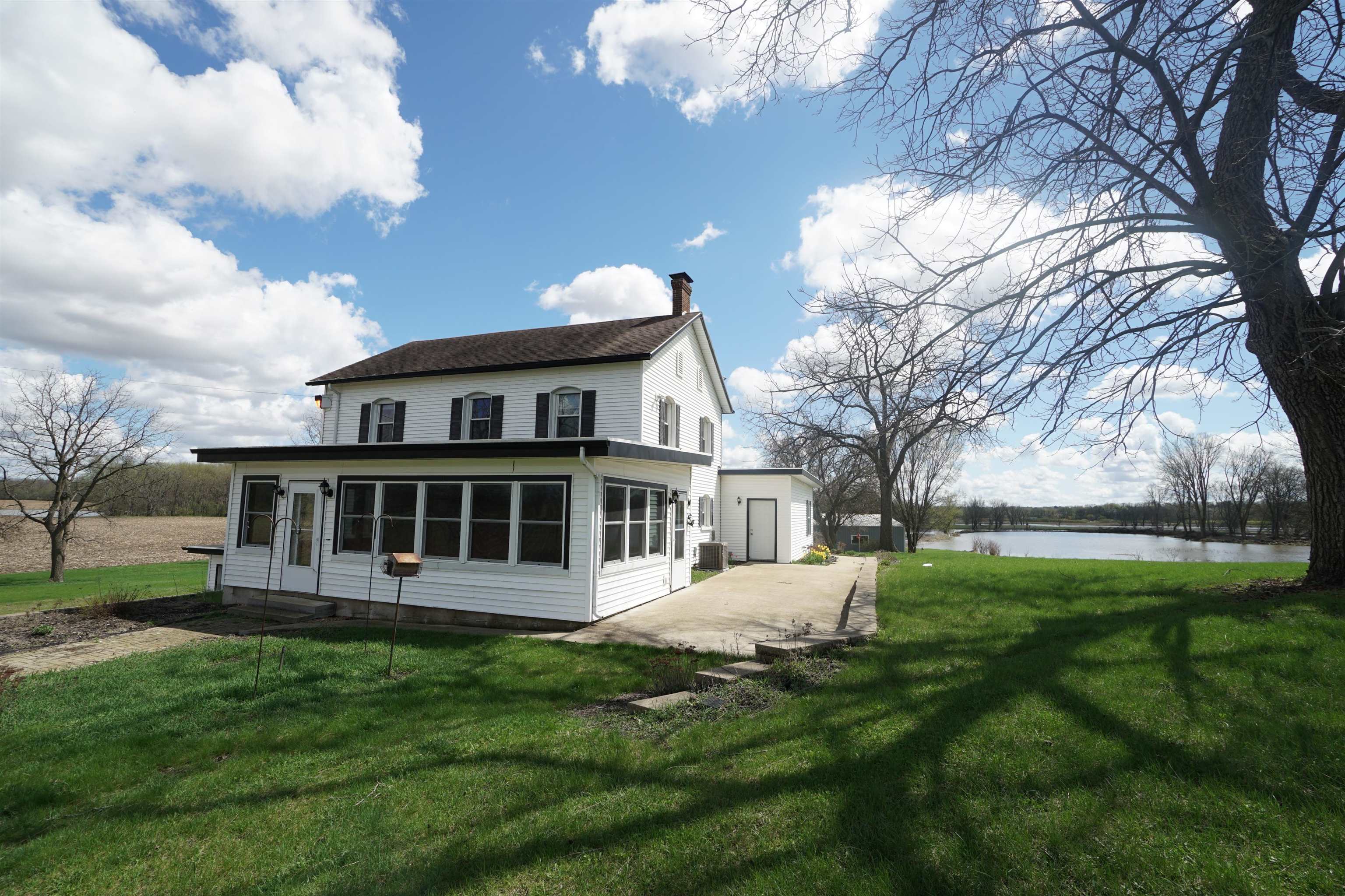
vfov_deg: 77.3
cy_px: 448
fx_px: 560
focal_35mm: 15
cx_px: 672
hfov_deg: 100.4
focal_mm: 10
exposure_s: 1/250
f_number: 8
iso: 100
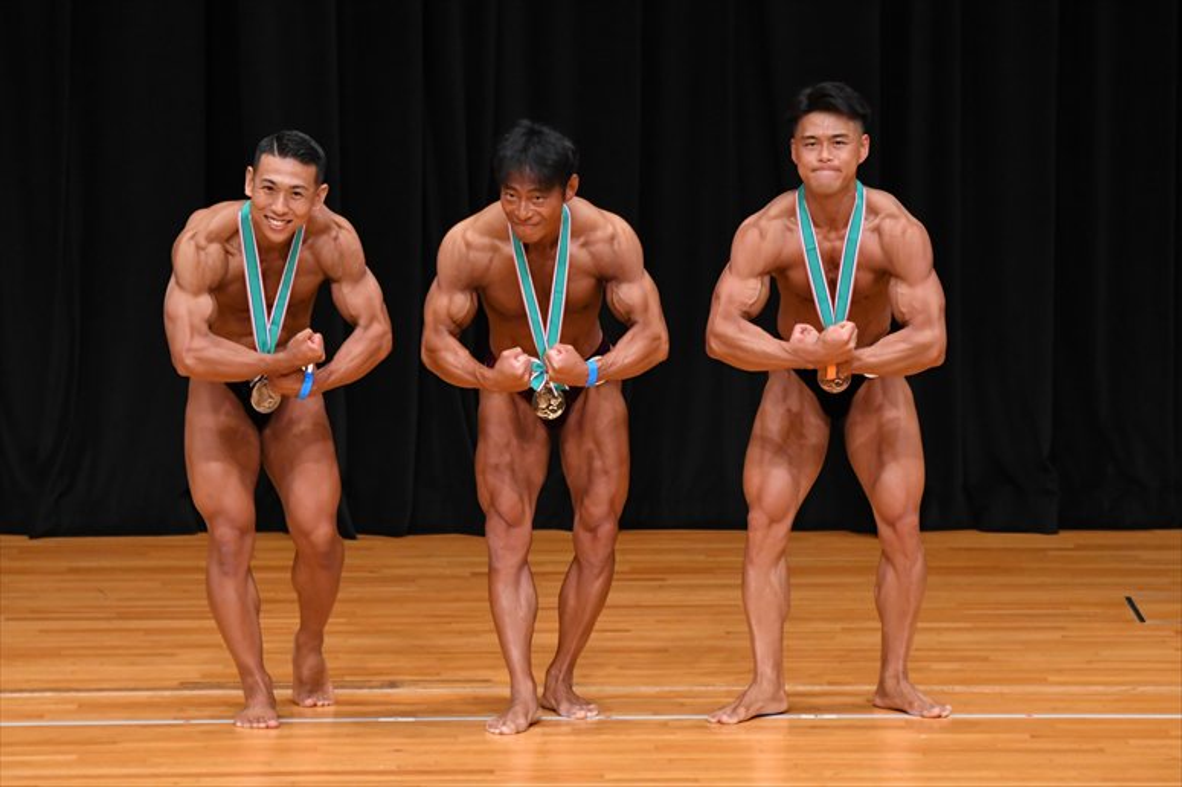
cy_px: 394
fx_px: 9845
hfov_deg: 6.9
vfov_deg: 4.6
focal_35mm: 300
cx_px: 591
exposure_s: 1/400
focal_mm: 200
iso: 3200
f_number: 5.6
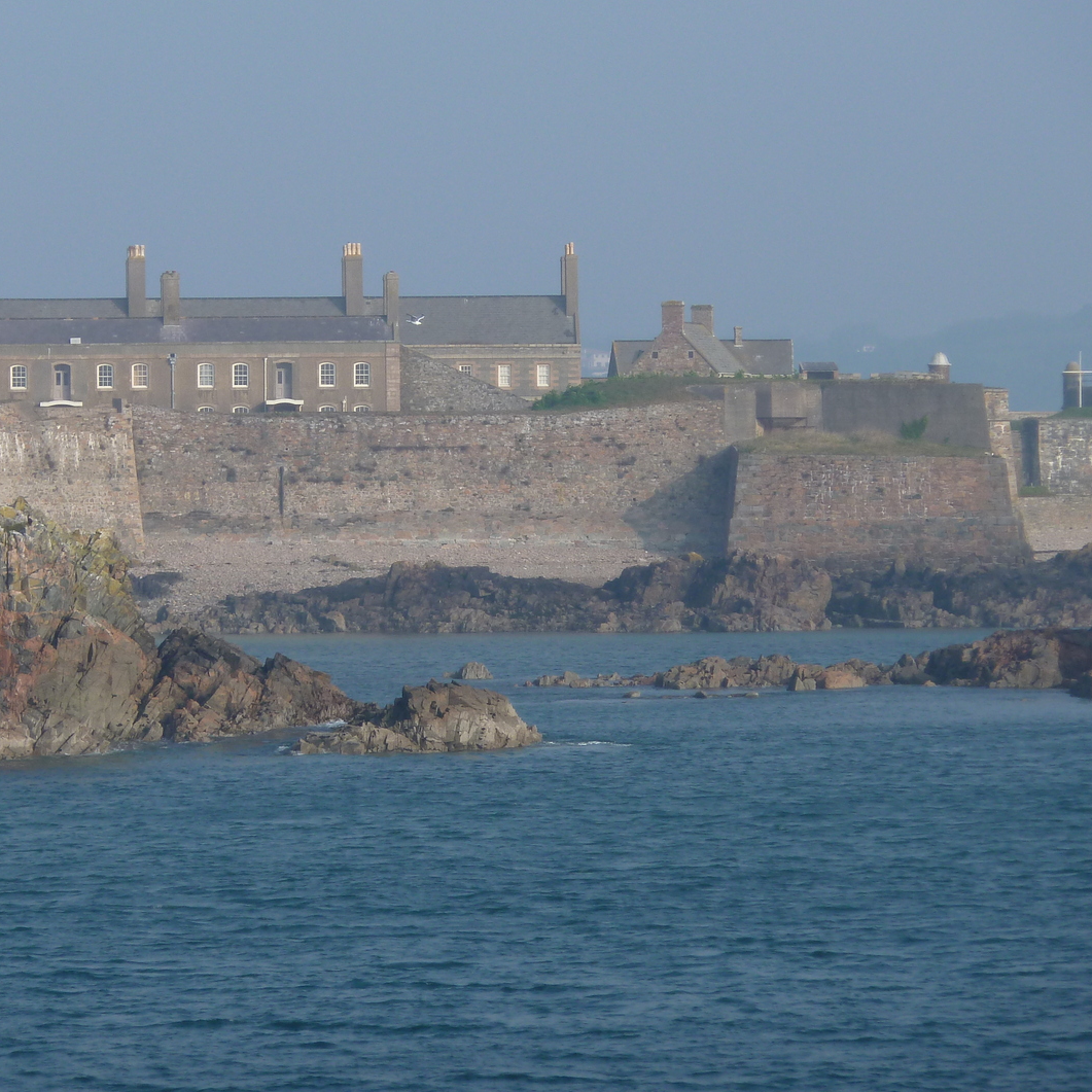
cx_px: 489
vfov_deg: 6.3
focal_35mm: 280
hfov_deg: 6.3
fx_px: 9993
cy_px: 520
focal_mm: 34.4
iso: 80
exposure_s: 1/400
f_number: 4.6
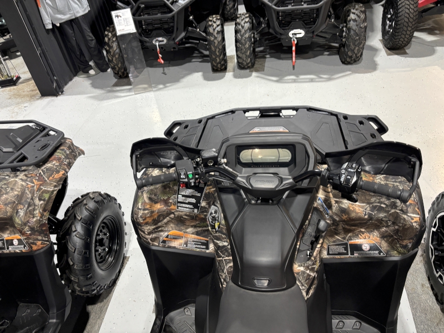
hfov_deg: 67.3
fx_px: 333
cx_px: 222
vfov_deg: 53.1
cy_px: 166
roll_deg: +6.8
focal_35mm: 26
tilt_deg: -38.4
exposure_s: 1/60
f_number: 1.6
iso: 160
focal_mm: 5.96
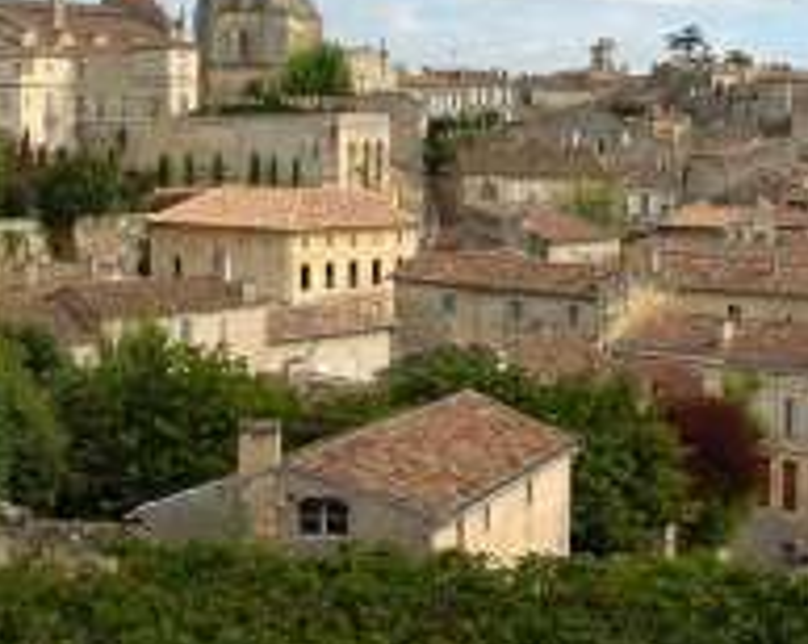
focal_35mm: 63
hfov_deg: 30.0
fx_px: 1505
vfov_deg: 24.2
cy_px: 270
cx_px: 322
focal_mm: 18
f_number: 9
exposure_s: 1/320
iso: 200
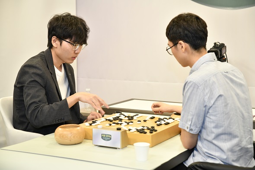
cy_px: 85
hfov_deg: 28.9
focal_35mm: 70
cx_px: 128
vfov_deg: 19.4
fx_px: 496
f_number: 4
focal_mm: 70
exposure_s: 1/100
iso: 800
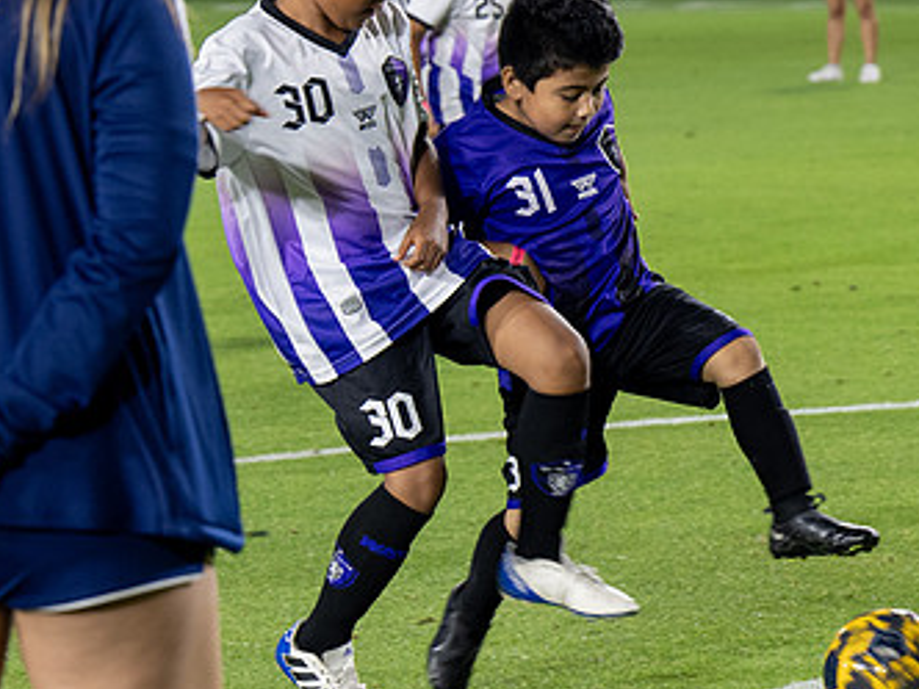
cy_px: 316
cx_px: 587
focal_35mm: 221
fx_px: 5867
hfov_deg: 9.0
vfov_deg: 6.7
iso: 720
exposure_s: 1/200
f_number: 4
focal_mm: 71
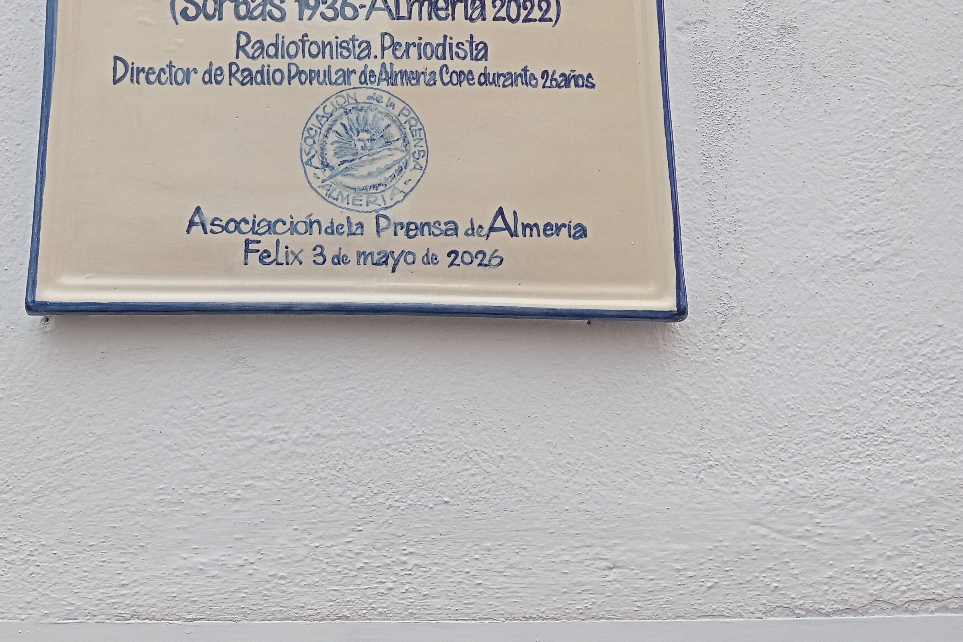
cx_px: 314
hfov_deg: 47.6
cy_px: 194
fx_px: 1070
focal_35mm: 40
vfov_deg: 33.0
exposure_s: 1/654
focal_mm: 3.98
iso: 104
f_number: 1.8
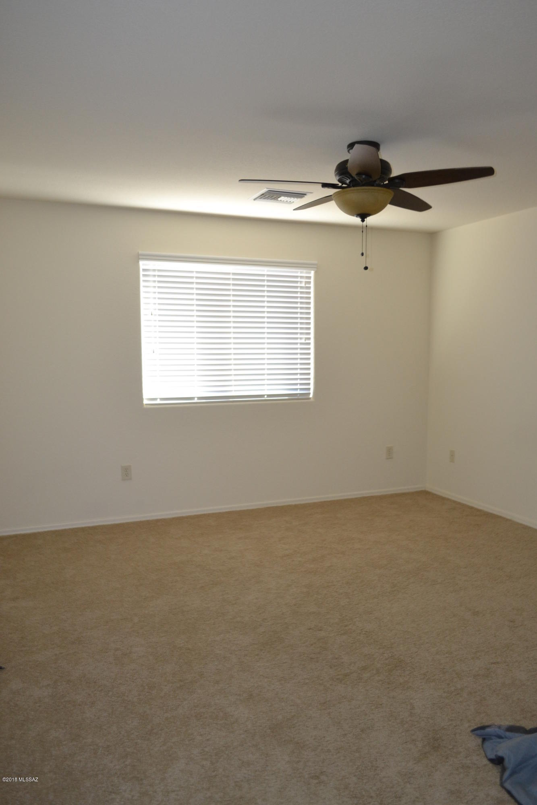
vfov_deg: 67.4
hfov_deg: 47.9
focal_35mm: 27
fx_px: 604
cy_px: 402
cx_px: 268
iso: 800
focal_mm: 18
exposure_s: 1/60
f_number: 3.5
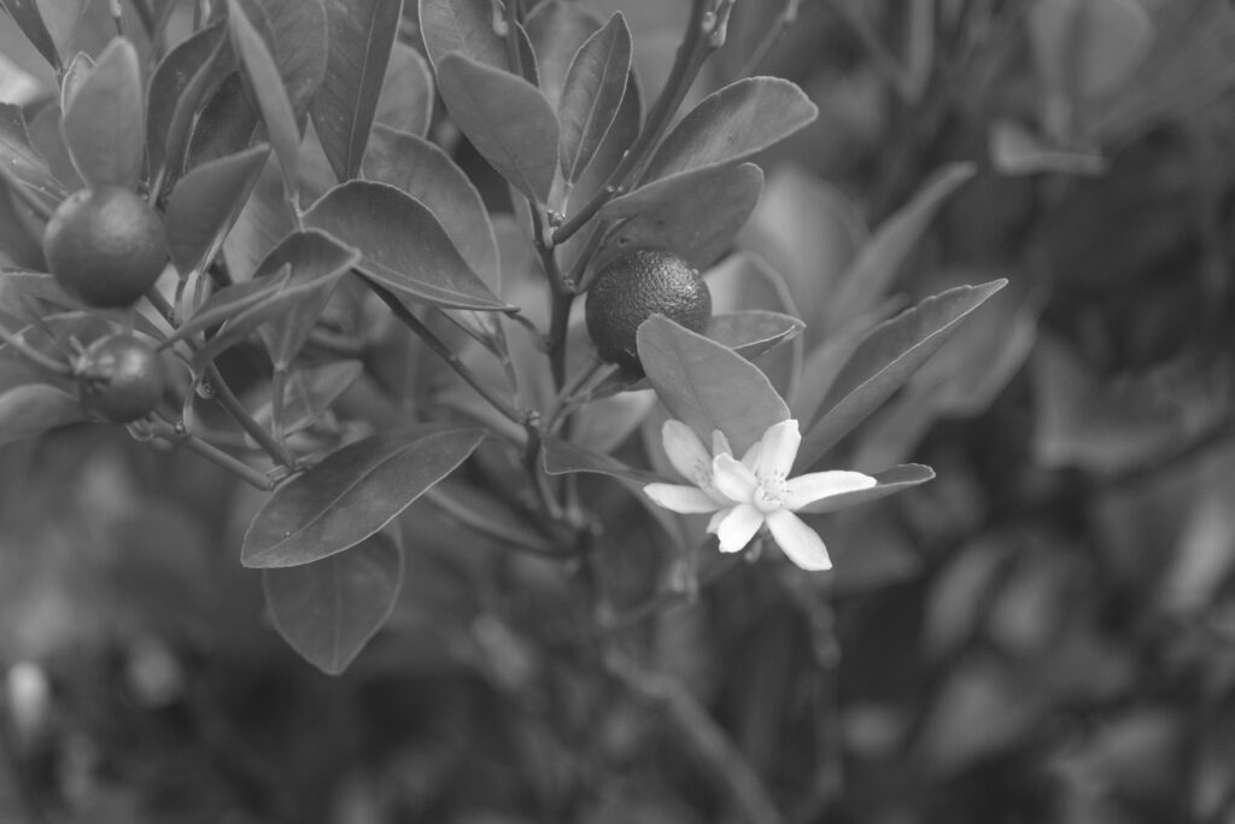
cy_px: 412
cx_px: 618
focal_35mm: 120
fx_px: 4117
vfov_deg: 11.4
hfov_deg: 17.1
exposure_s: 1/160
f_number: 4
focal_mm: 80
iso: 640
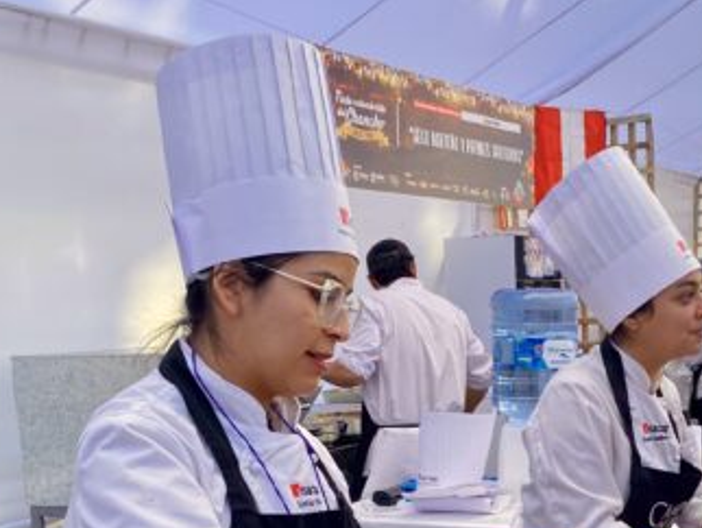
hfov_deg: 30.2
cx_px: 593
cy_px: 554
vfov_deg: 22.6
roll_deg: -1.1
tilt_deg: -13.4
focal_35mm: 62
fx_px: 1258
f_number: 1.8
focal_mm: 4.25
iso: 32
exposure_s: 1/204
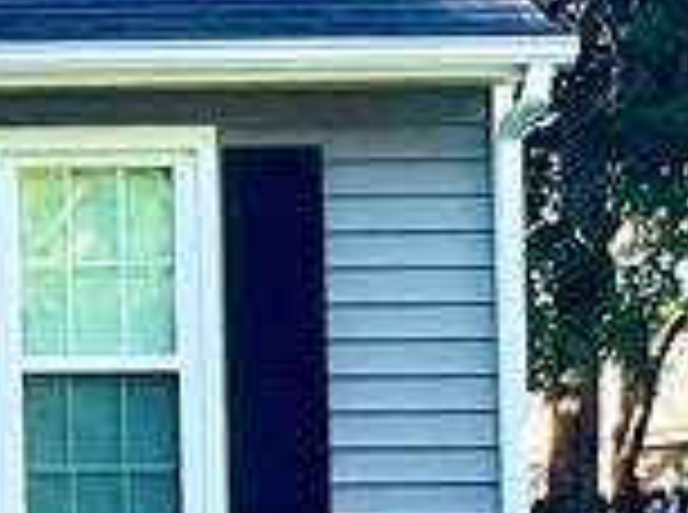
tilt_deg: +3.2
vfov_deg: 4.2
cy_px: 648
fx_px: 6920
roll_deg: +0.9
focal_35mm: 349
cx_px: -1466
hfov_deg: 5.3
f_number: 2
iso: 25
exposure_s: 1/305
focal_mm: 6
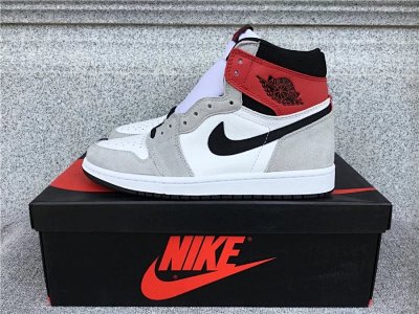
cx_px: 210
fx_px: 375
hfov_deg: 58.4
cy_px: 157
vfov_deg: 45.4
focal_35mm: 31
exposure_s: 1/468
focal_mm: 3.3
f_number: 2.4
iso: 25
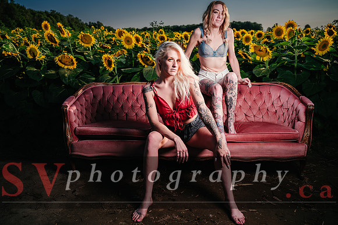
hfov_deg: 63.2
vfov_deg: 44.6
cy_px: 111
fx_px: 275
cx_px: 169
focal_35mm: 29
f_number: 5
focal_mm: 35
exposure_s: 1/125
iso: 100
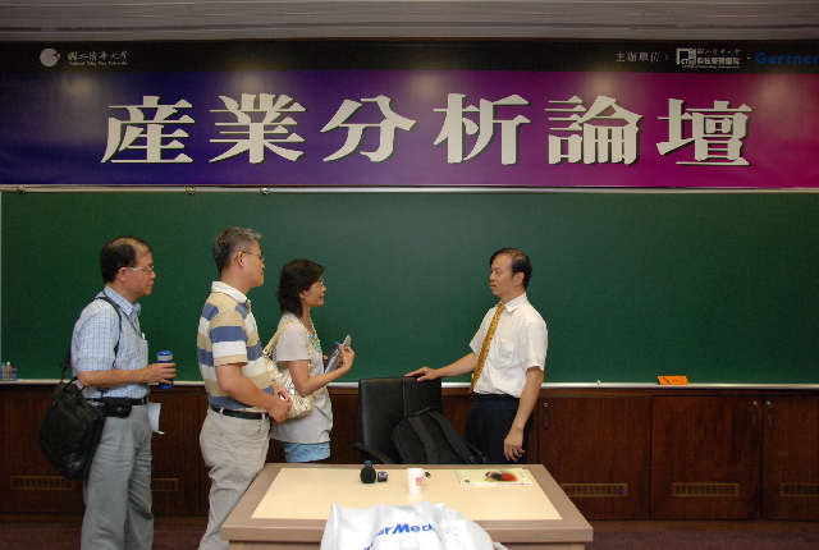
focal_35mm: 30
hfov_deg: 61.8
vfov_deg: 43.8
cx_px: 410
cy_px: 275
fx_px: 684
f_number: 3.8
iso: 500
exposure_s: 1/60
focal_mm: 20
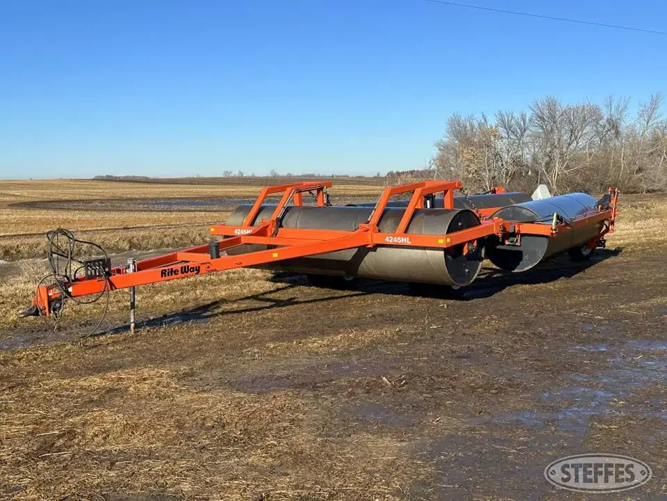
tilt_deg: -2.0
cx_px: 334
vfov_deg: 30.3
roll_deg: +2.1
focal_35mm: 48
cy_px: 250
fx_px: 925
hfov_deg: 39.7
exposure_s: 1/4367
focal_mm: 6.86
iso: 64
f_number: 1.78
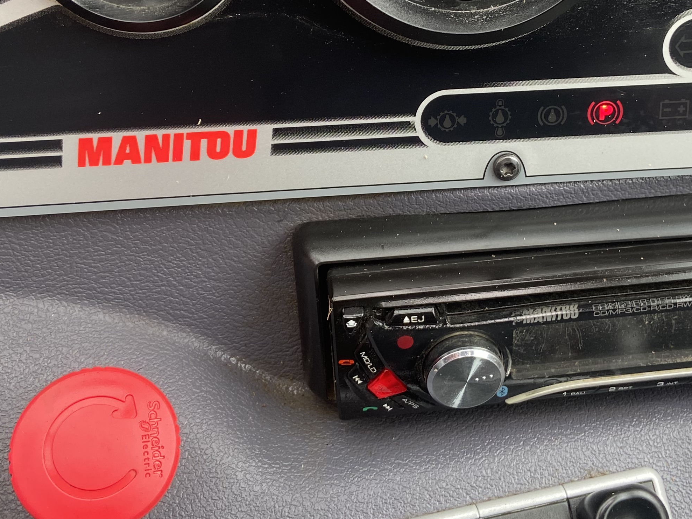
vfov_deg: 27.3
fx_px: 1059
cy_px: 156
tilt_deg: -40.7
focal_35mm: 53
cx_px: 416
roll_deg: -2.3
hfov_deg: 36.0
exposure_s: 1/121
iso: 64
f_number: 1.8
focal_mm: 4.25
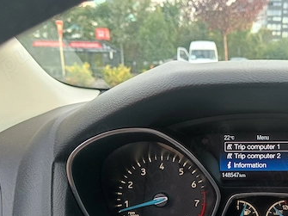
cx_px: 236
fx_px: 358
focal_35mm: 43
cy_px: 173
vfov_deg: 32.6
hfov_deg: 41.7
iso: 200
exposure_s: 1/50
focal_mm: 5.59
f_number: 1.8
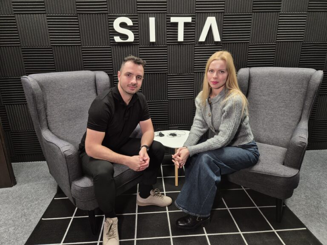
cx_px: 164
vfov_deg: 58.9
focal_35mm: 23
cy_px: 122
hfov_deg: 73.9
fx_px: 217
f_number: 1.8
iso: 250
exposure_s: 1/100
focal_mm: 5.4
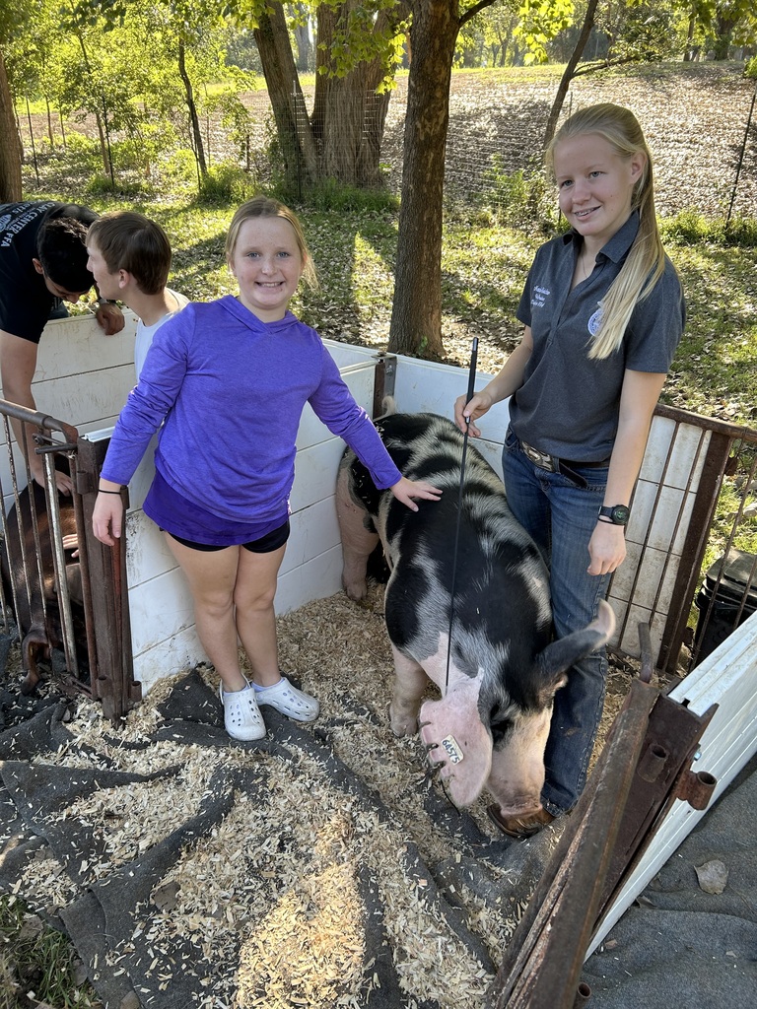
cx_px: 378
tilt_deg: -29.7
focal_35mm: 26
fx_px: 758
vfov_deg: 67.3
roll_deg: +0.2
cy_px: 504
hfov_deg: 53.1
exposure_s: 1/175
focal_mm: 5.7
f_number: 1.5
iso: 40
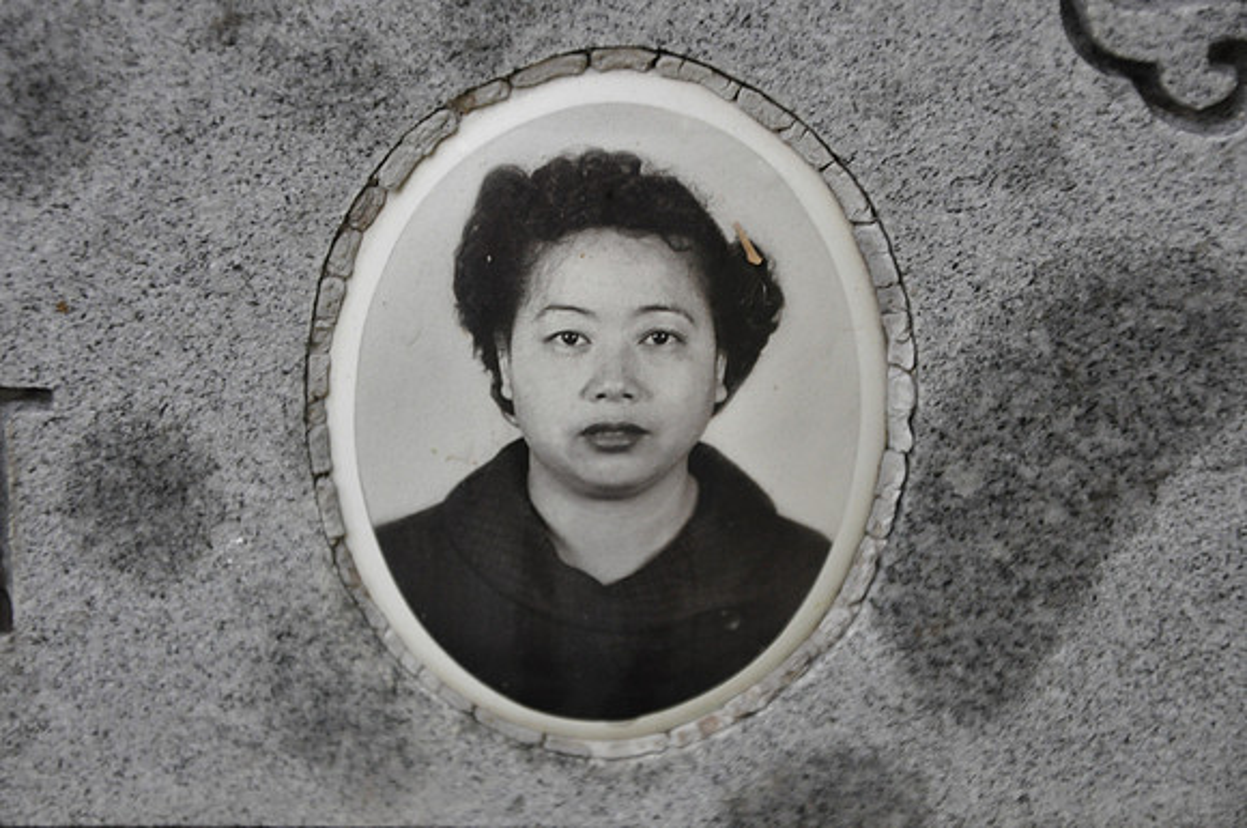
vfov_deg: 11.4
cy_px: 414
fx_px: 4151
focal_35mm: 120
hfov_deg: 17.1
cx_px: 624
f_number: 5.3
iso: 1000
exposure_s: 1/125
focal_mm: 80
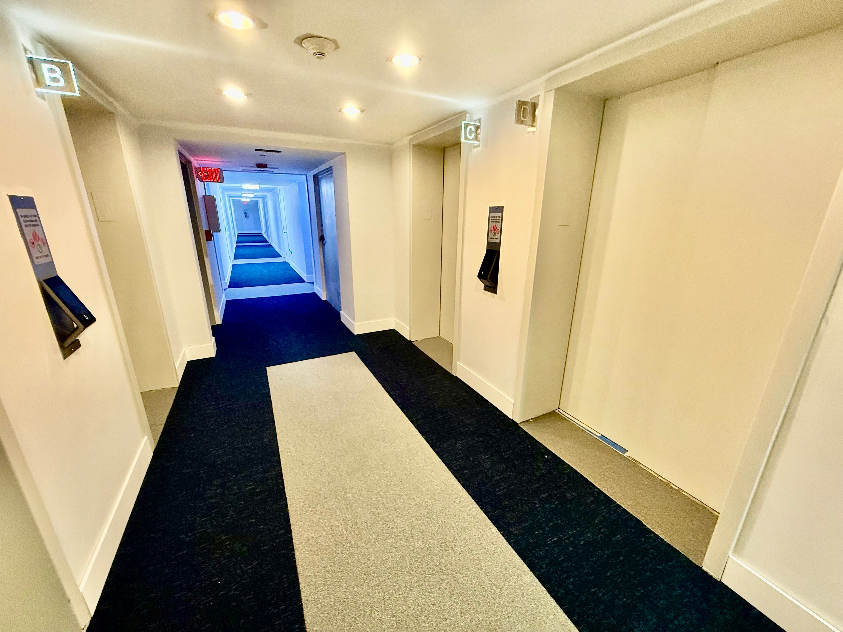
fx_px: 341
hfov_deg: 102.1
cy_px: 316
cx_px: 422
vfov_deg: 85.7
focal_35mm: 14
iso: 500
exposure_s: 1/60
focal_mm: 2.22
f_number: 2.2
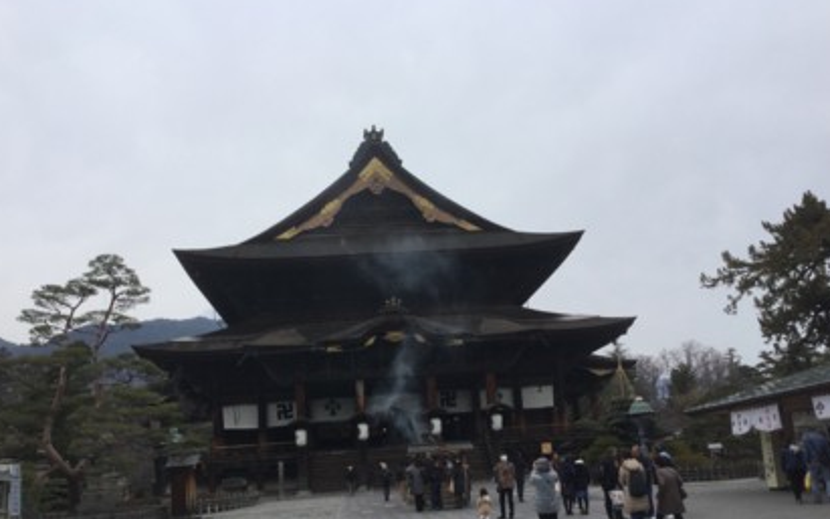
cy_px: 317
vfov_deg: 35.2
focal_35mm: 36
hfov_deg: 54.0
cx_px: 408
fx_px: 814
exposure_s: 1/981
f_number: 2.4
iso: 25
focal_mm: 3.3
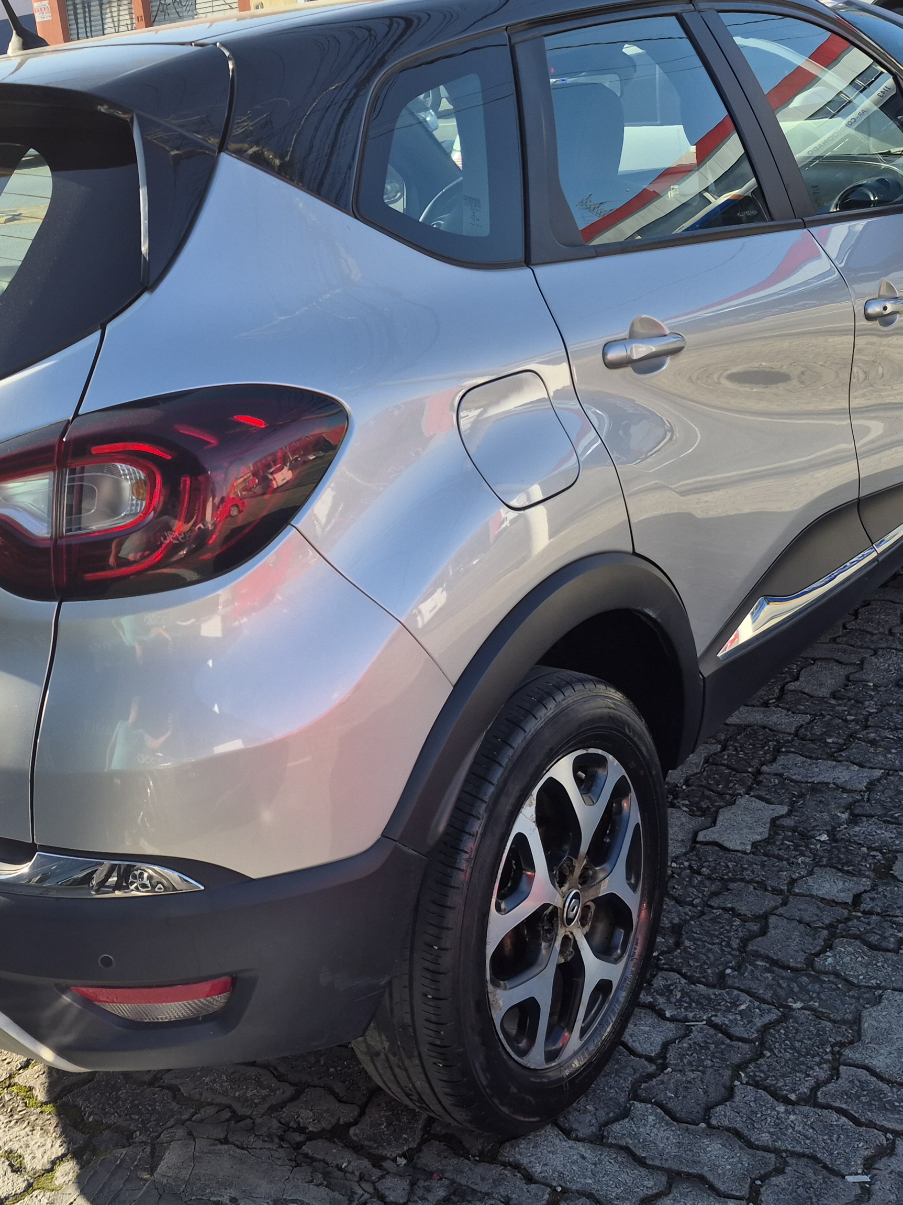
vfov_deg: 46.7
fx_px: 1391
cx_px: 278
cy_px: 667
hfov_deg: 35.5
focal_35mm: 40
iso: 25
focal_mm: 5.4
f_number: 1.8
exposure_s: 1/872
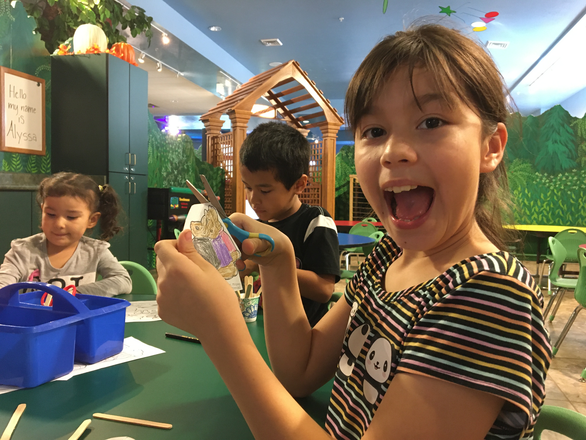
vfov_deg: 48.2
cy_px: 220
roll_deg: -0.4
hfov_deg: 61.7
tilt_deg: -2.4
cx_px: 293
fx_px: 491
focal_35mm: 29
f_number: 2.2
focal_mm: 4.15
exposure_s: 1/17
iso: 200
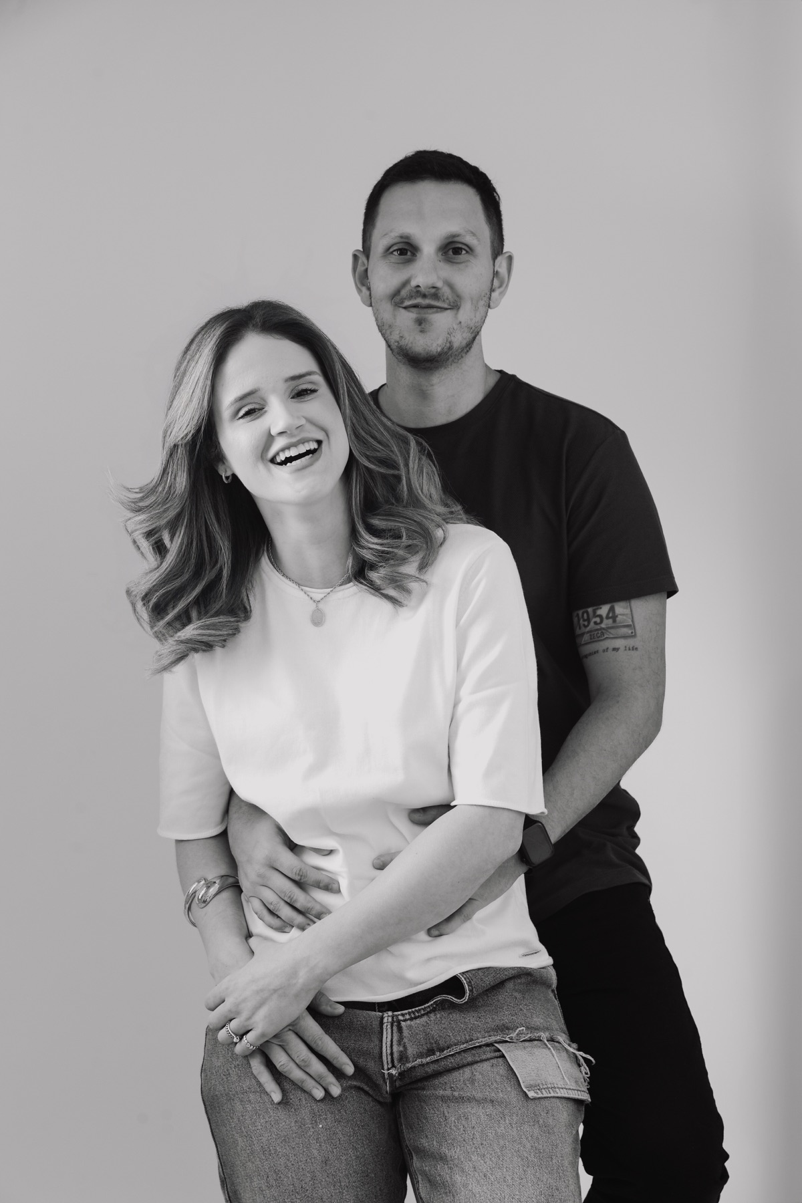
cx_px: 401
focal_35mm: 60
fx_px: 2005
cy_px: 602
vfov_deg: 33.4
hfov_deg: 22.6
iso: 560
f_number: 8
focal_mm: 60
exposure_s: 1/250
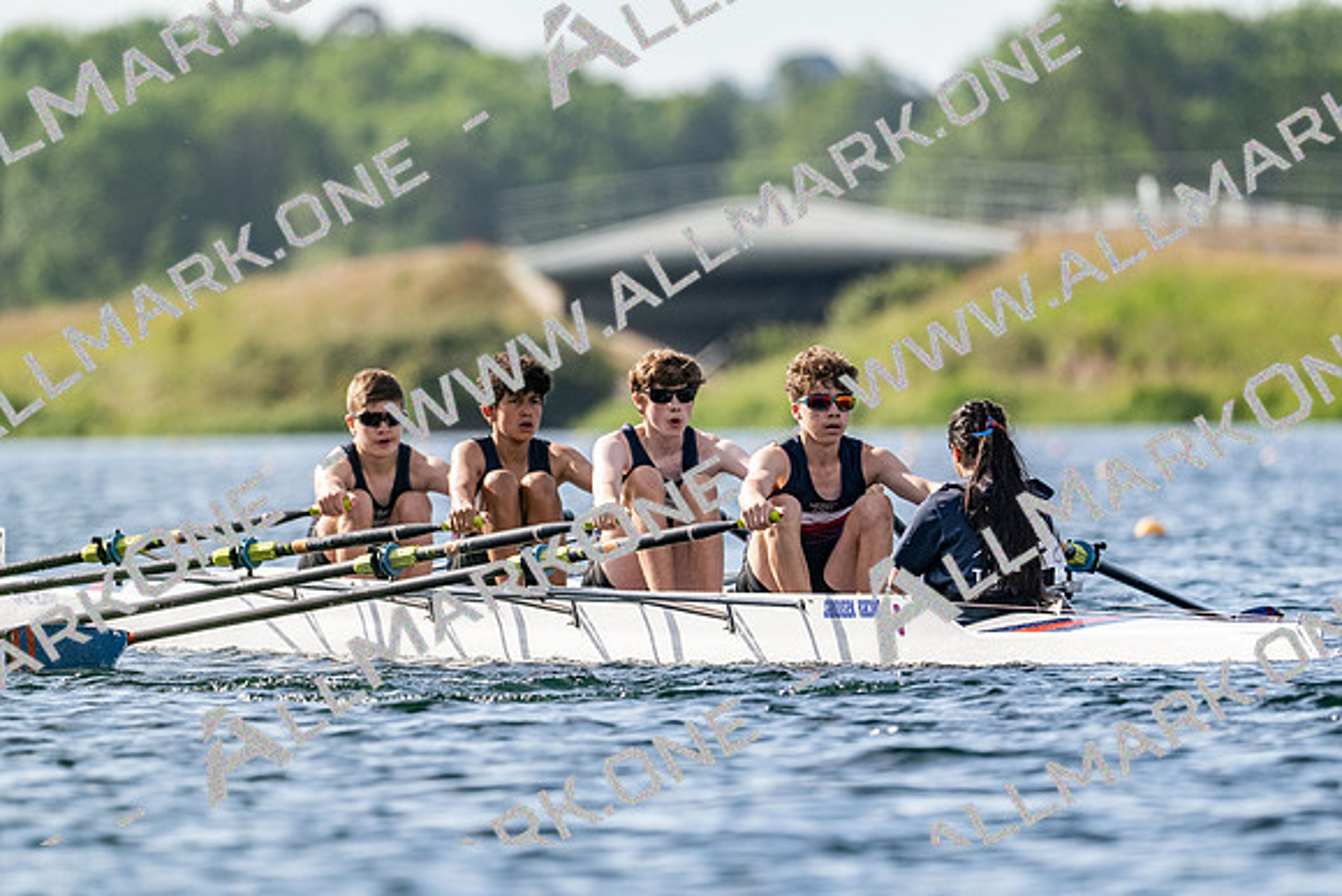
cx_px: 671
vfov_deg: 2.3
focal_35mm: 600
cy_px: 448
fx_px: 22382
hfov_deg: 3.4
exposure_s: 1/2500
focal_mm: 400
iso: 360
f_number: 4.5
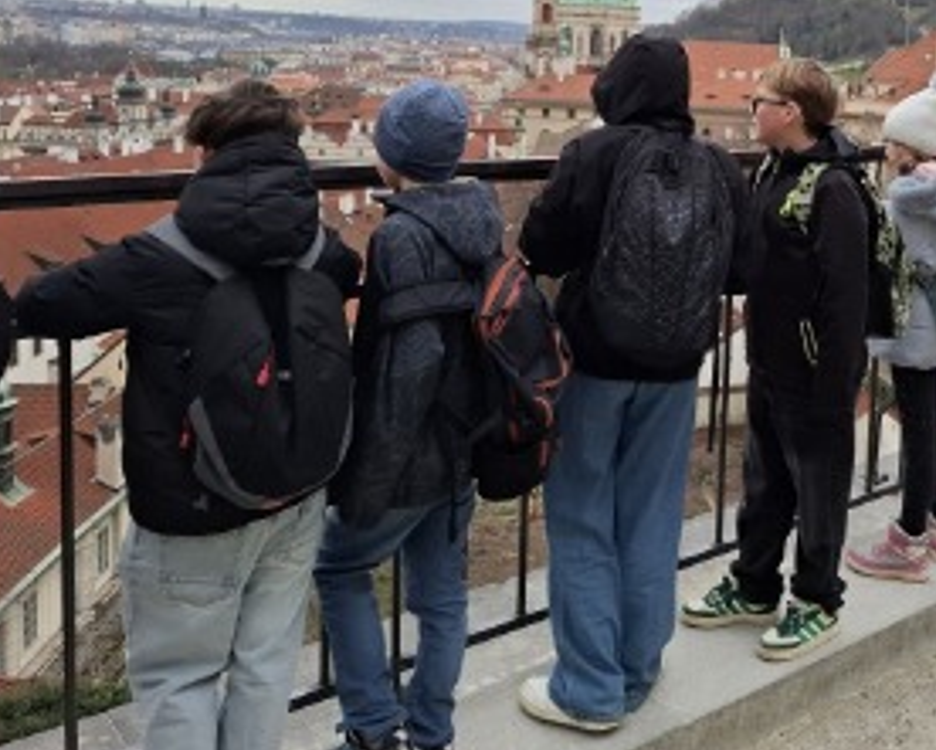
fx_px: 1081
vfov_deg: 37.2
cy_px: 173
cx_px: 777
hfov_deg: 44.1
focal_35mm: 39
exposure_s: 1/372
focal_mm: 5.54
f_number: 1.8
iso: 50
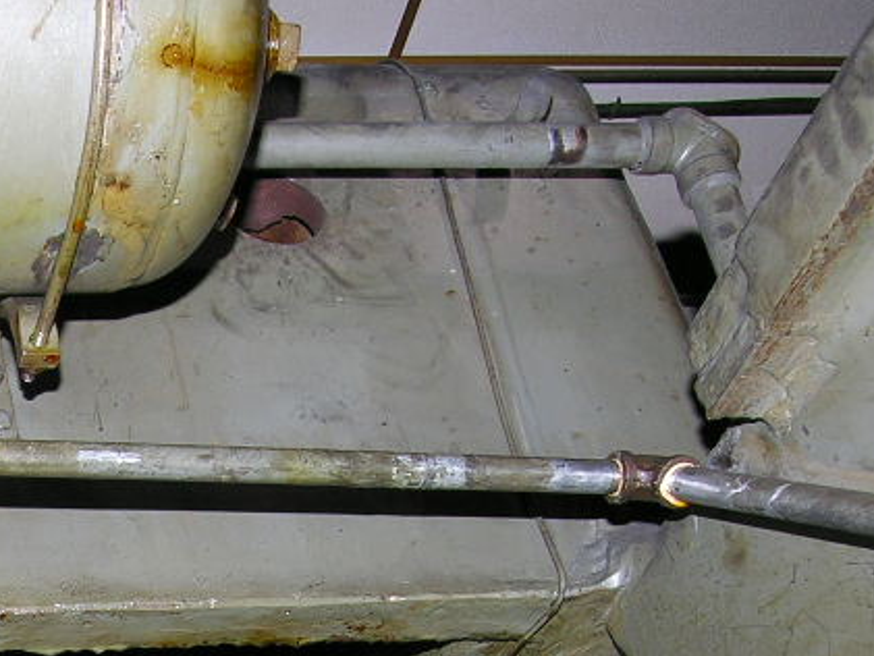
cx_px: -255
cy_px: 907
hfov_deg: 23.6
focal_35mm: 73
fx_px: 1844
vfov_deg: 18.4
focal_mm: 6.1
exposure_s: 1/60.1
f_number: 4.1
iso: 50
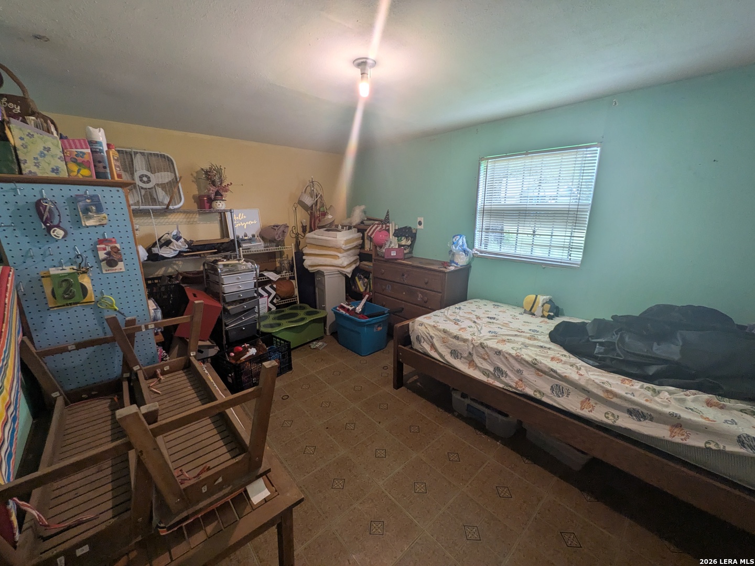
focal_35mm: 14
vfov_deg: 85.7
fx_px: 305
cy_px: 283
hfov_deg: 102.1
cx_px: 378
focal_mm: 1.83
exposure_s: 1/40
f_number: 2.2
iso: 51
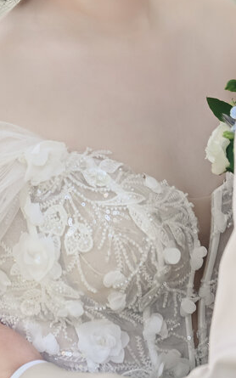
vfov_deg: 12.5
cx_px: 37
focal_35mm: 165
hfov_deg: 7.9
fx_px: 1699
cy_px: -6
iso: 200
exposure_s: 1/200
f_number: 3.5
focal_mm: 48
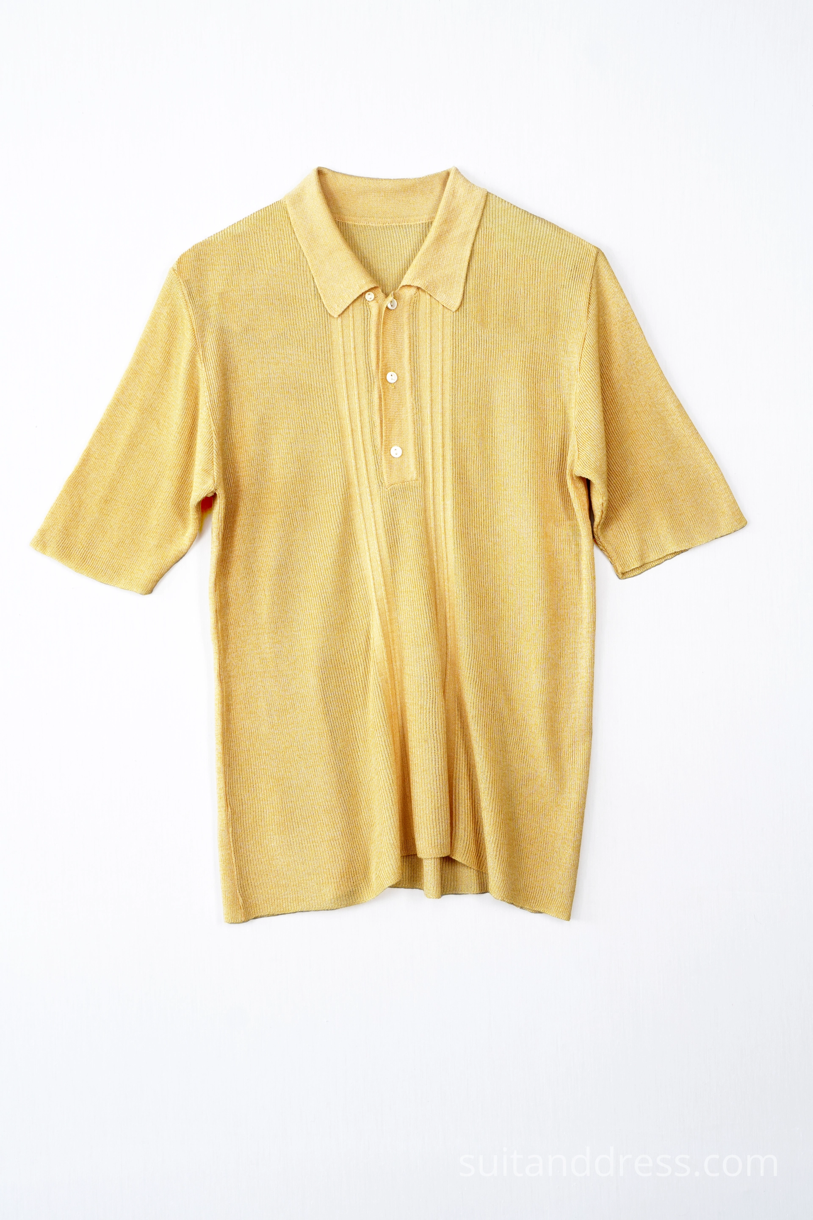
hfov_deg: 29.9
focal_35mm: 45
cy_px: 610
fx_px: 1524
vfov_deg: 43.6
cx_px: 406
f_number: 8
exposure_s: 1/50
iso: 400
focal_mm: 30
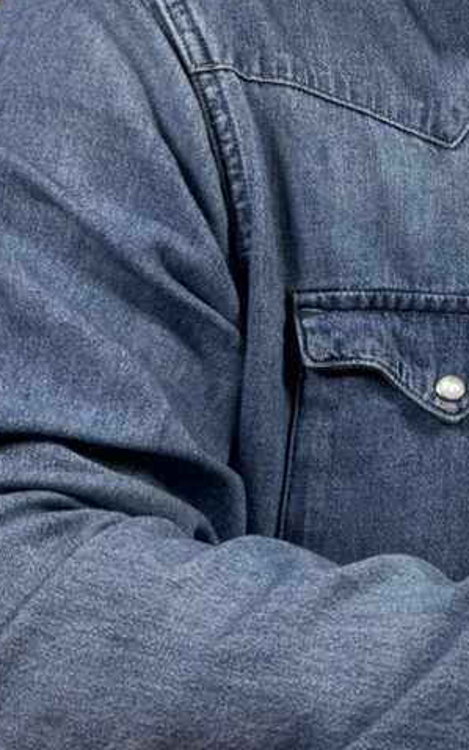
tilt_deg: -3.9
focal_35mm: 109
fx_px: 2228
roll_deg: -2.6
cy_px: 160
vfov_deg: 18.9
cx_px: 982
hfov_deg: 10.8
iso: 100
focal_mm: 6.76
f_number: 1.78
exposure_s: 1/231
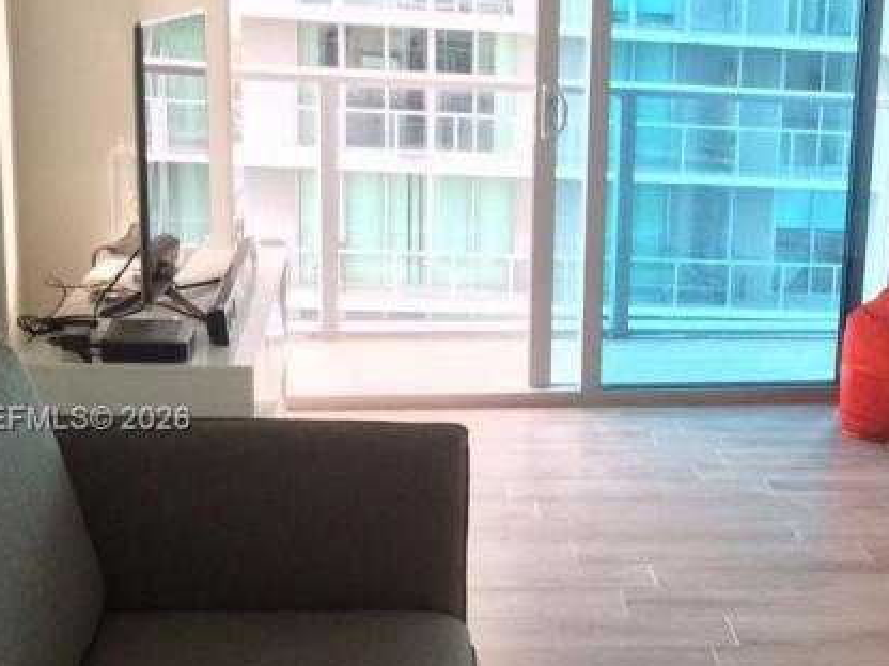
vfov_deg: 21.9
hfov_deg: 27.9
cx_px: 808
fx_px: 1721
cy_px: 421
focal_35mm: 67
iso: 64
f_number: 2.2
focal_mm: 4.15
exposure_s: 1/30
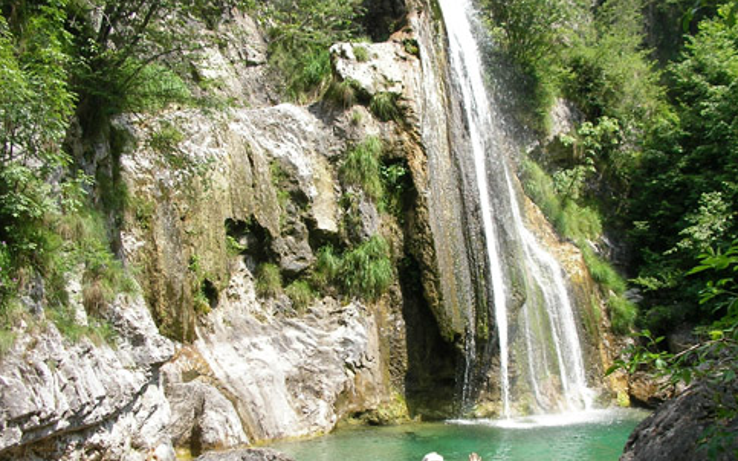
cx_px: 408
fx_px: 1006
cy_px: 266
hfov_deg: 40.2
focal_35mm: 50
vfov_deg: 25.8
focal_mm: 5.8
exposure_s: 1/256
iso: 50
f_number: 3.5
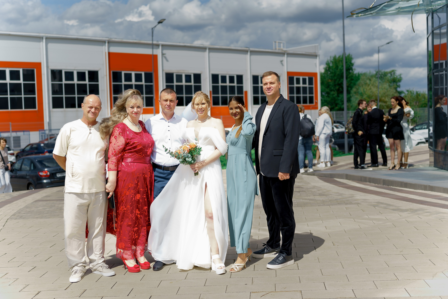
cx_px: 224
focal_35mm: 43
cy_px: 150
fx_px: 535
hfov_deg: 45.4
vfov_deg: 31.2
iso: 50
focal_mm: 43
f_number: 2.2
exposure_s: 1/1250
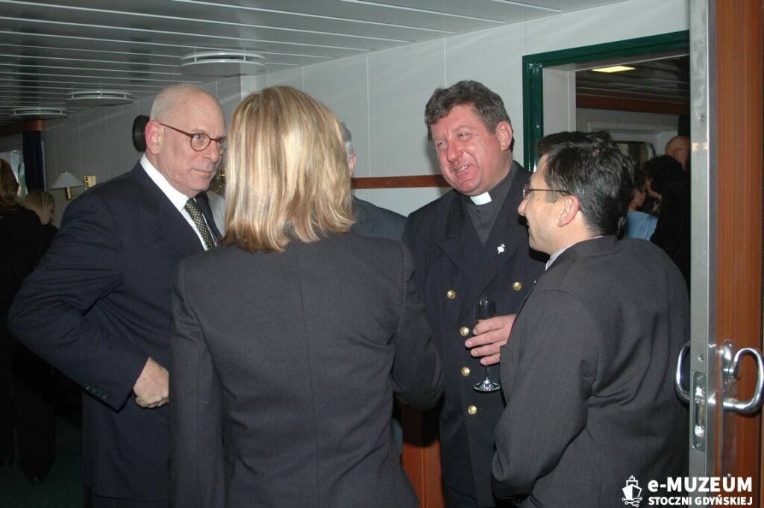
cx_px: 382
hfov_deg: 45.0
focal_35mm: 44
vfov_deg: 30.8
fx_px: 922
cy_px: 254
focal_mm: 29
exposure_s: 1/60
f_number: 5.6
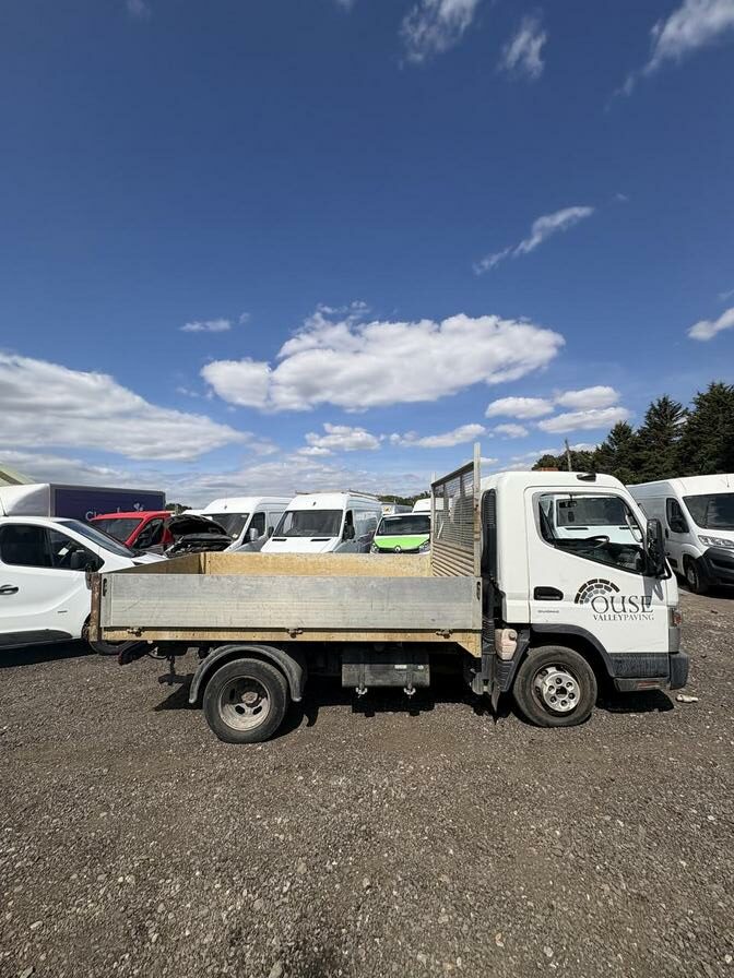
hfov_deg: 85.7
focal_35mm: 14
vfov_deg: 102.1
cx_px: 367
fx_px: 396
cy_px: 489
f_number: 2.2
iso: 50
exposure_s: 1/4630
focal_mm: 2.22
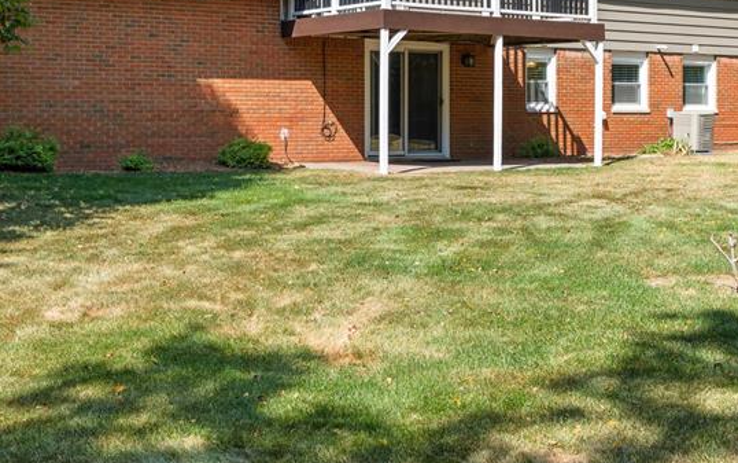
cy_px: 118
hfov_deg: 32.9
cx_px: 350
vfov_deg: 20.8
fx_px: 1248
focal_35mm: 62
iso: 100
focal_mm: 32
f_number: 8
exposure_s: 1/30
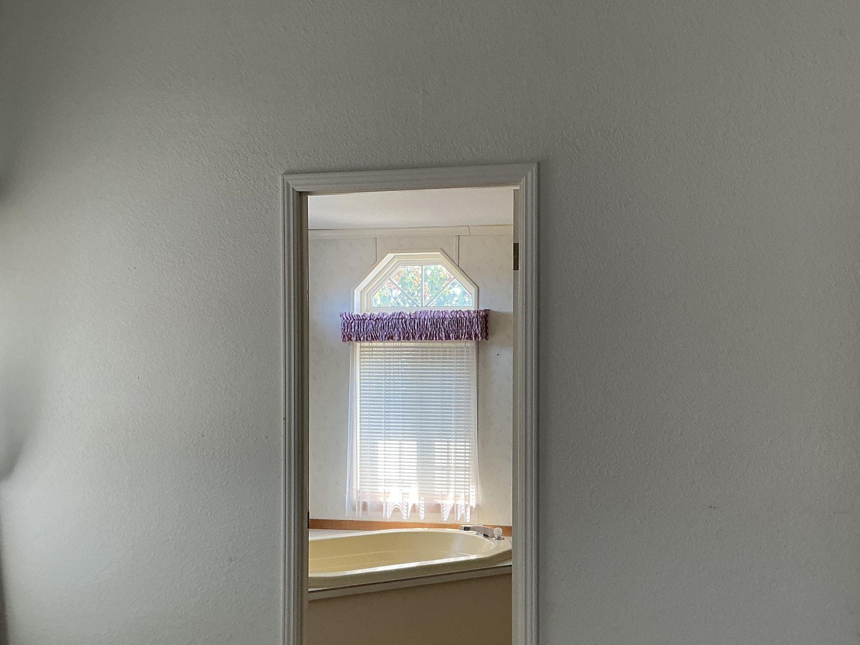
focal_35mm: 41
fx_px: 1018
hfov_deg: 45.7
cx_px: 487
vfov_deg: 35.0
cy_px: 383
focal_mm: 3
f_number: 1.8
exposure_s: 1/60
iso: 80
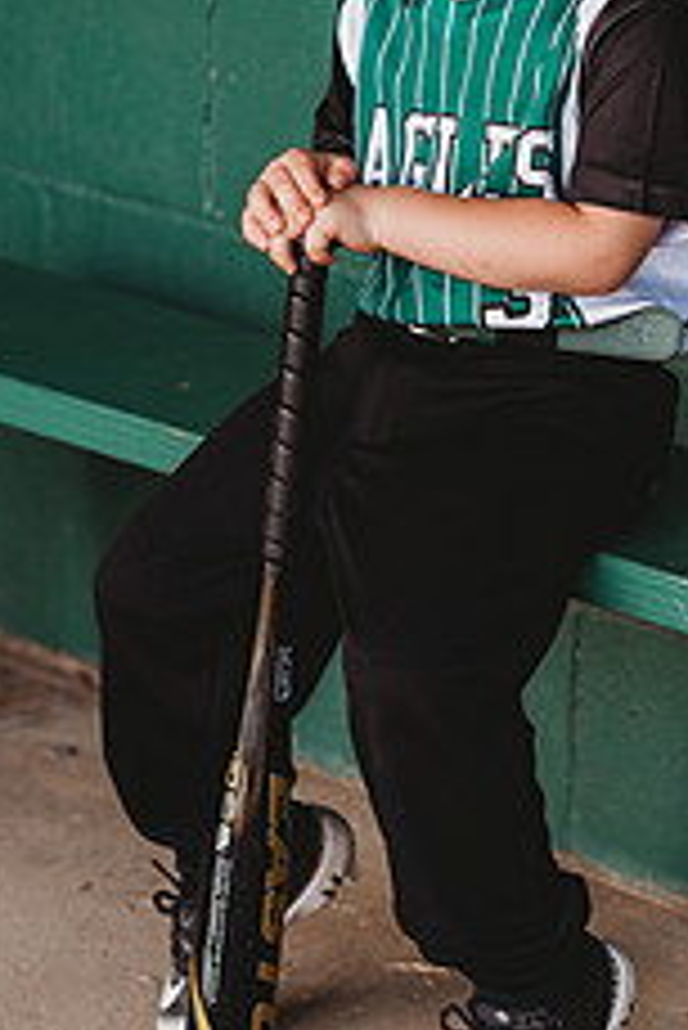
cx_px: 360
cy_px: 243
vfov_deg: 12.3
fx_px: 4780
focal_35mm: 167
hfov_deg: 8.2
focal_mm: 85
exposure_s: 1/250
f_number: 2.8
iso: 320
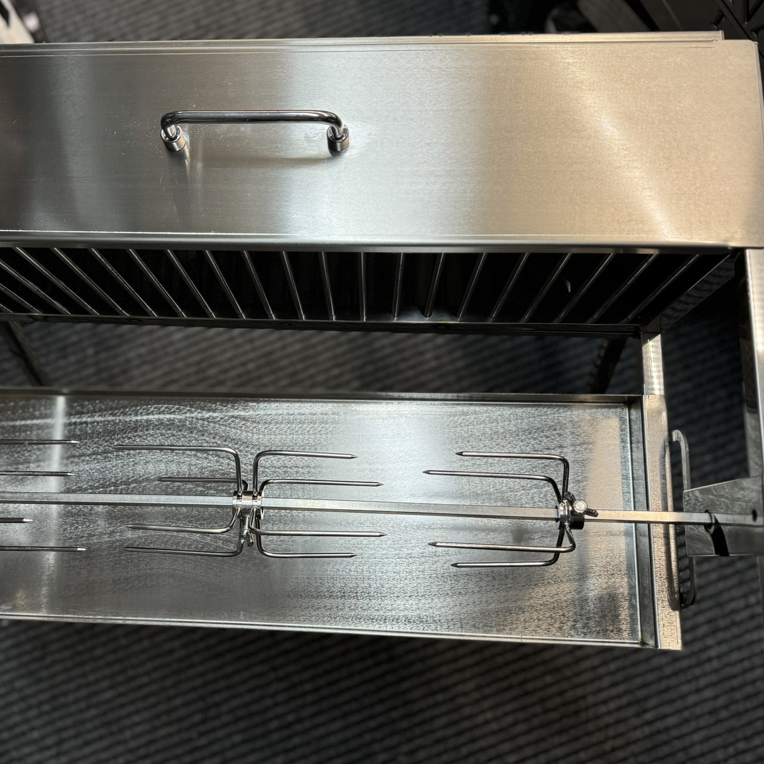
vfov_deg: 51.1
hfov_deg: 50.5
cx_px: 277
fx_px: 799
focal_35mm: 32
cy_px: 369
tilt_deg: -76.2
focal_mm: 6.76
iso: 160
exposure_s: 1/100
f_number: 1.78
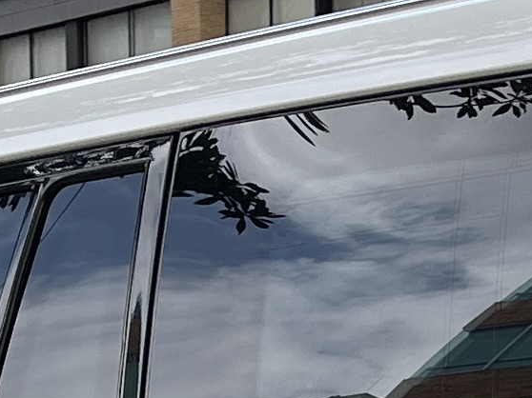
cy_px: 1012
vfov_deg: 7.3
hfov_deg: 10.5
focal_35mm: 188
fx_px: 2888
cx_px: 362
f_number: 1.6
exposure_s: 1/1066
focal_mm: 5.1
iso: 50
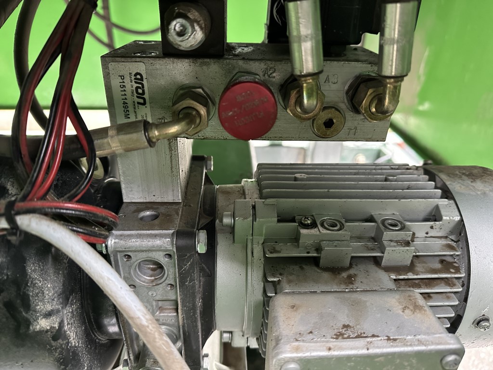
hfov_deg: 71.6
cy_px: 185
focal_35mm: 24
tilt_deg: -29.4
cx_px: 246
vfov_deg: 56.8
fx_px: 342
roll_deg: -2.7
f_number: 1.78
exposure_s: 1/60
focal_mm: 6.86
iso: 640
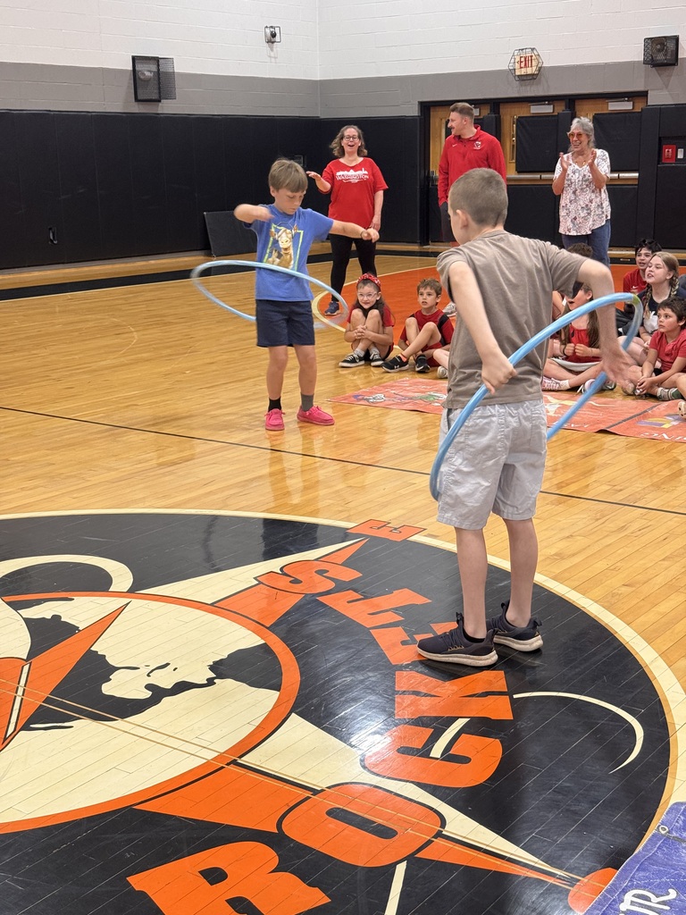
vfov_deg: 39.7
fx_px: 1268
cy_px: 458
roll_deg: +0.8
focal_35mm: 48
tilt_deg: -13.8
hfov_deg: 30.3
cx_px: 343
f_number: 1.78
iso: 125
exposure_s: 1/60
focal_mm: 6.76
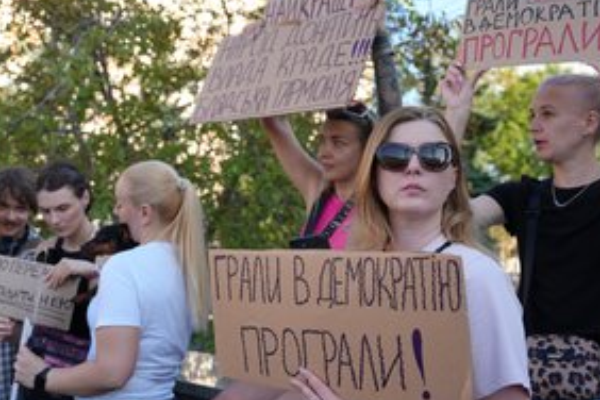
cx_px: 232
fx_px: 850
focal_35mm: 51
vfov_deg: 26.4
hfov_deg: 38.7
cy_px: 150
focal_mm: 36
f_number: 4
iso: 80
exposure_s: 1/200
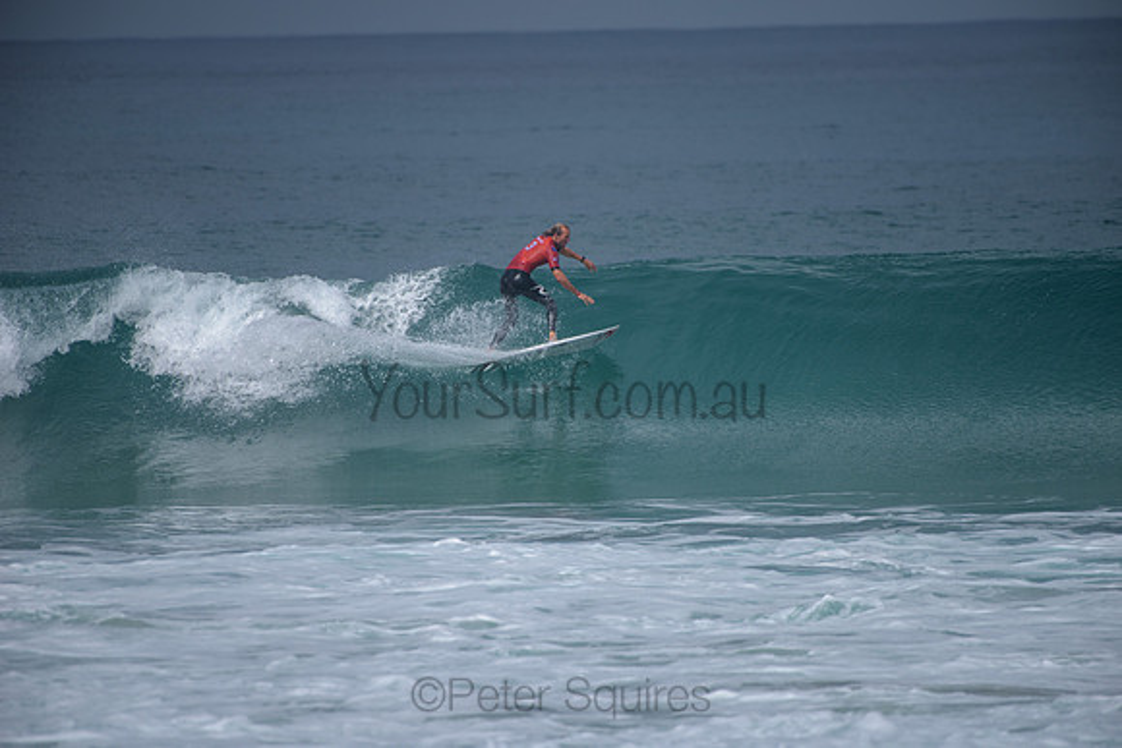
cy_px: 374
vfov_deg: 2.8
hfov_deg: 4.1
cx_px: 561
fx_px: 15586
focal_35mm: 500
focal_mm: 500
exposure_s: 1/2000
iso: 160
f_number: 5.6
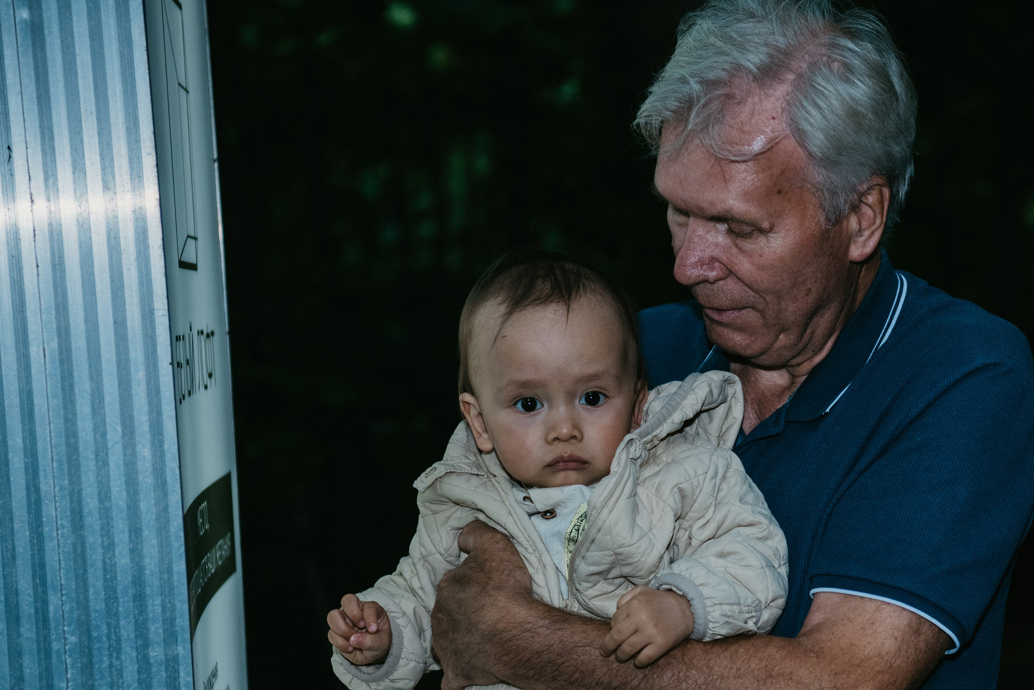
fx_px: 2786
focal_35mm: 97
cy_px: 463
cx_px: 691
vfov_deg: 14.1
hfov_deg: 20.9
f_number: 4
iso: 400
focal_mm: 70
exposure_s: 1/160
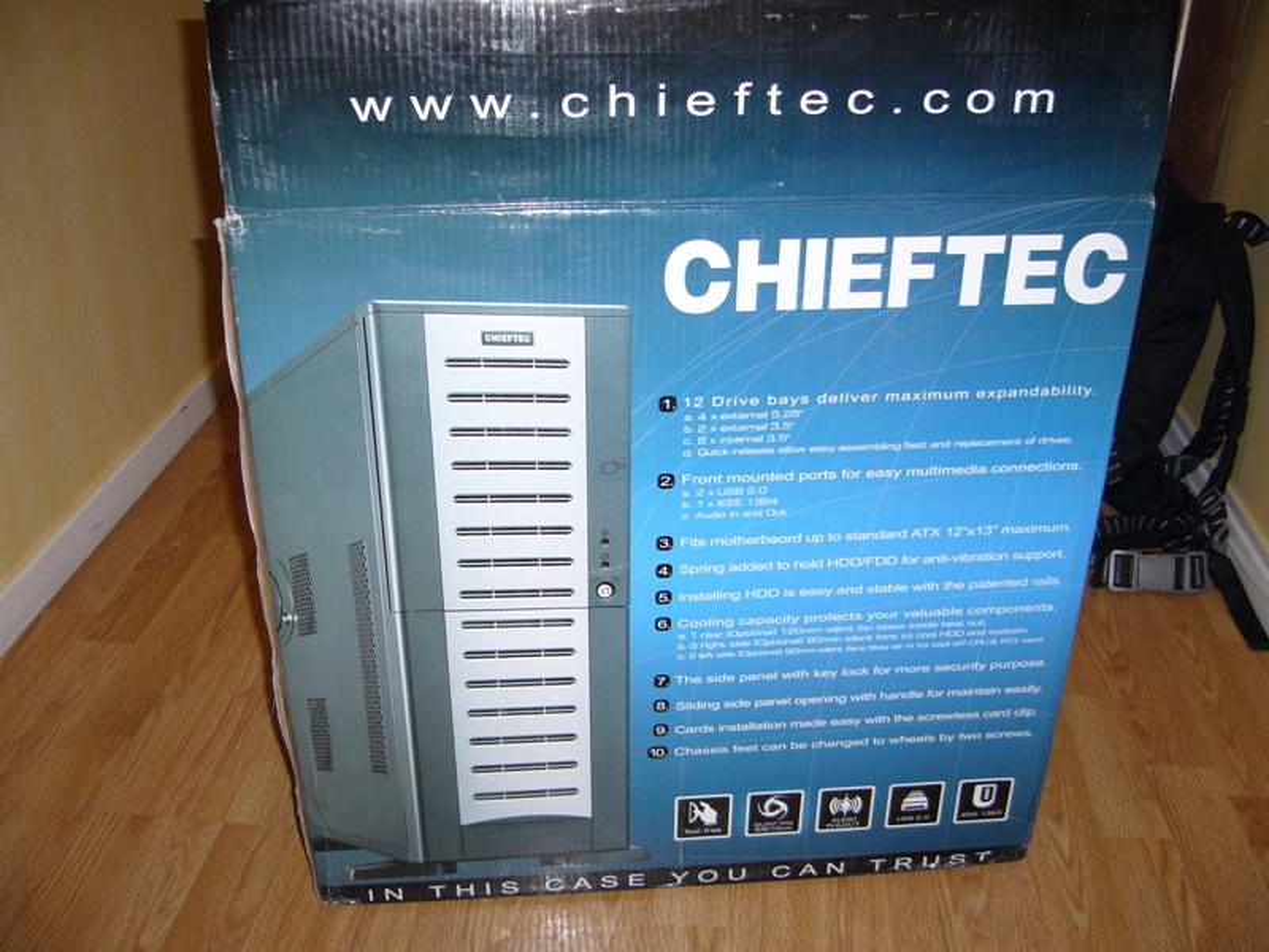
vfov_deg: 40.7
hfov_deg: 52.6
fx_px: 1283
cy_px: 476
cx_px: 634
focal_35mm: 35
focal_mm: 5.8
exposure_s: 1/30
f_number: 2.8
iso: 100
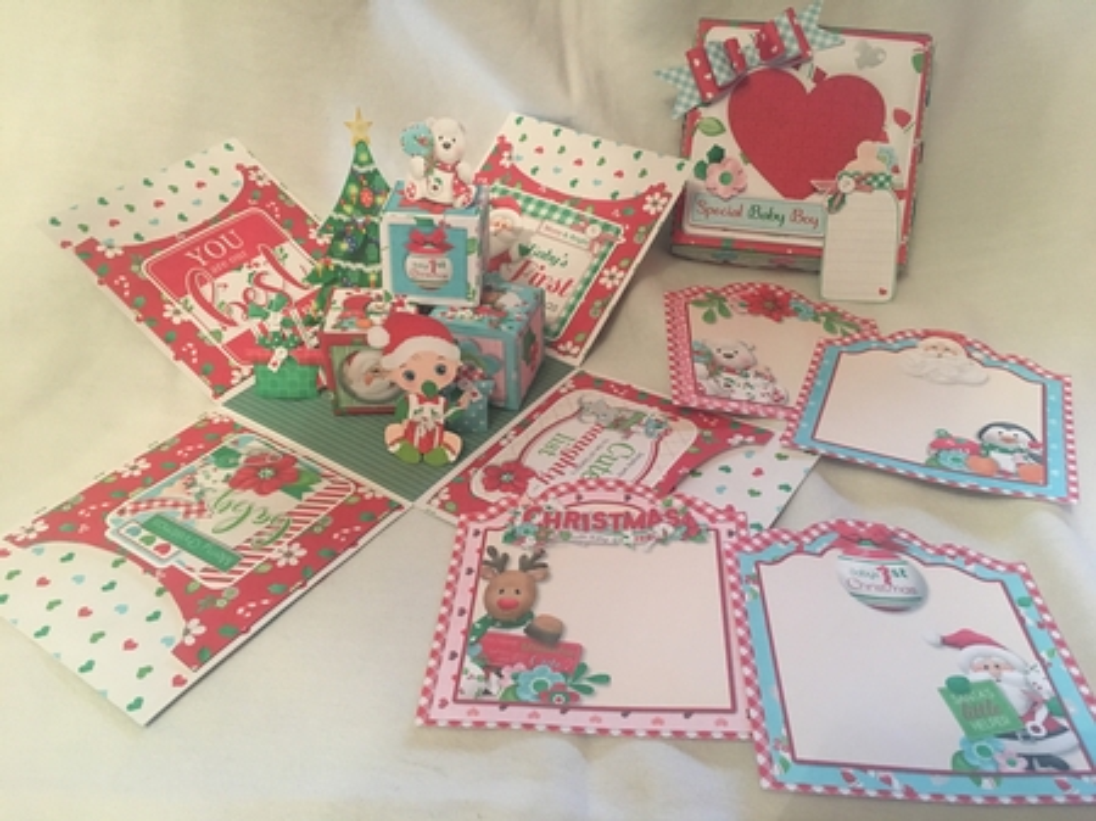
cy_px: 410
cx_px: 548
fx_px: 918
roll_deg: +0.6
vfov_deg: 48.2
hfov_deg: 61.7
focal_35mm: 29
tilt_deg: -36.6
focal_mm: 4.15
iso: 200
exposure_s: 1/20
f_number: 2.2
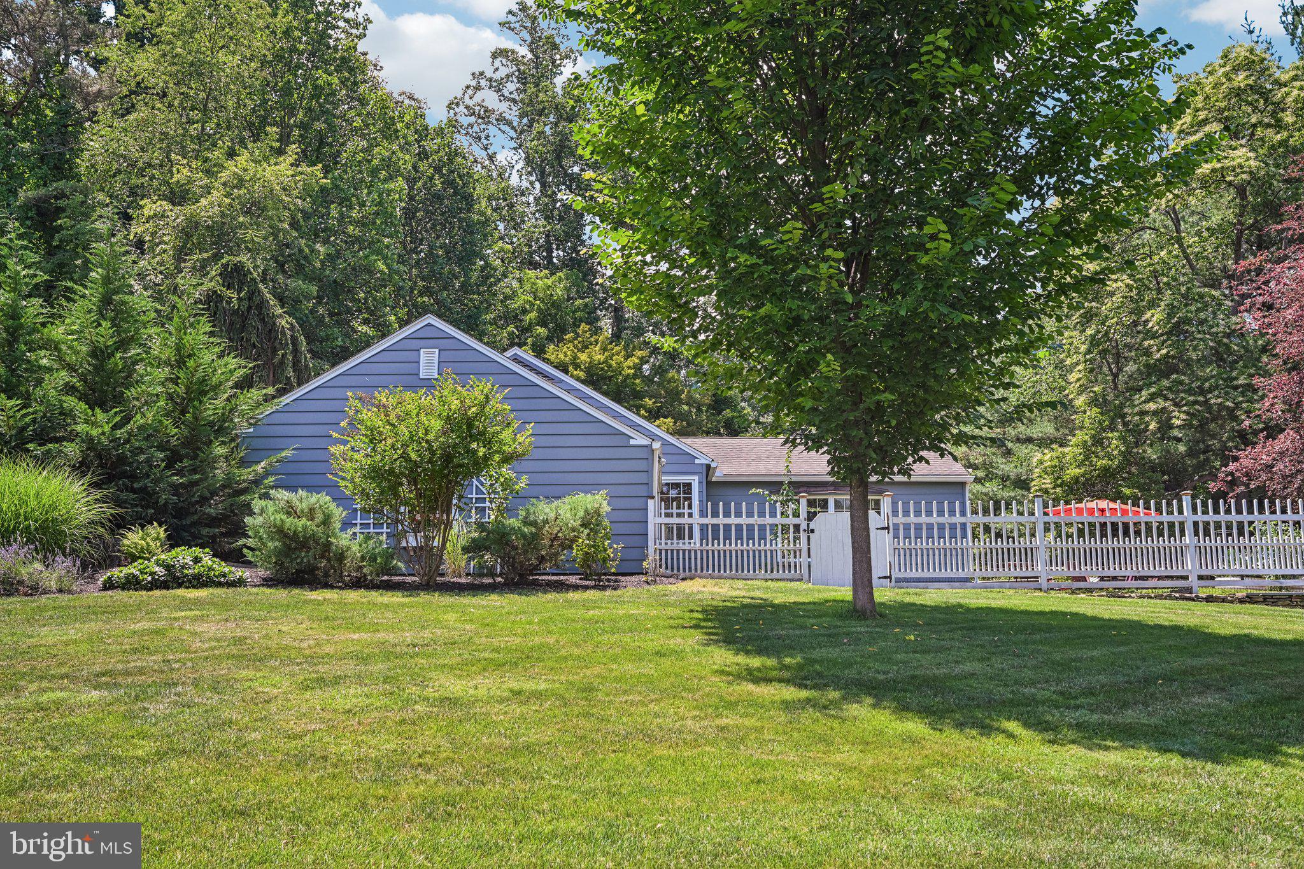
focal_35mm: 30
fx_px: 1087
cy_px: 434
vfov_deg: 43.6
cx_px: 652
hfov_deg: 61.9
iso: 800
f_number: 8
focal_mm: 30
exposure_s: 1/500
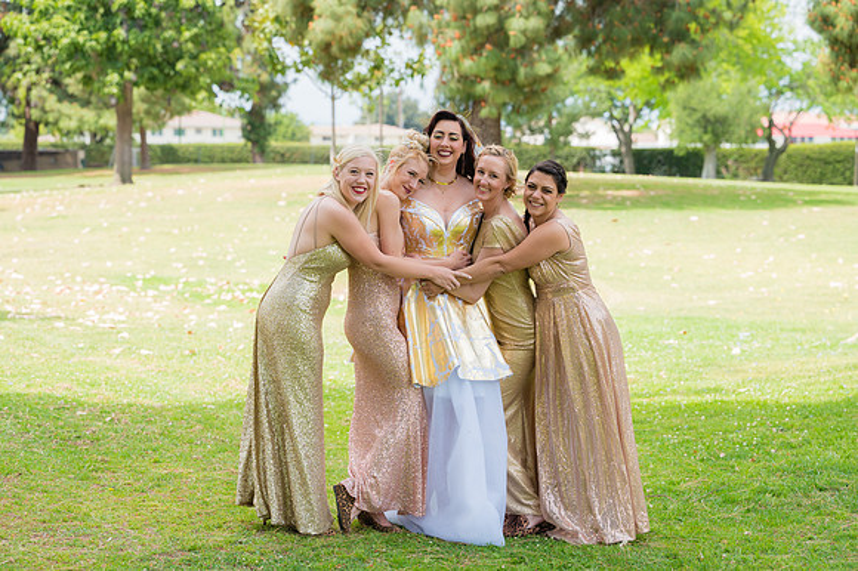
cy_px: 286
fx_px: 1953
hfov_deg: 24.8
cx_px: 429
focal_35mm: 82
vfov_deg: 16.6
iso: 500
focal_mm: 82
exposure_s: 1/2000
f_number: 4
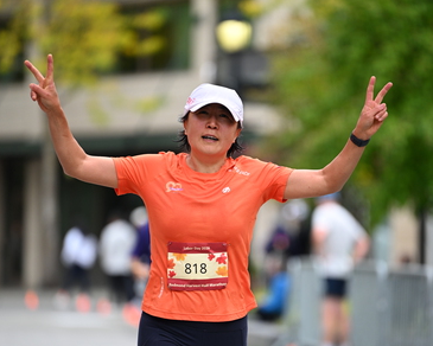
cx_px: 216
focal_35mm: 283
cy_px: 225
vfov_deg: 5.5
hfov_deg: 6.8
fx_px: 3627
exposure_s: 1/2000
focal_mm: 200
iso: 640
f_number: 2.8
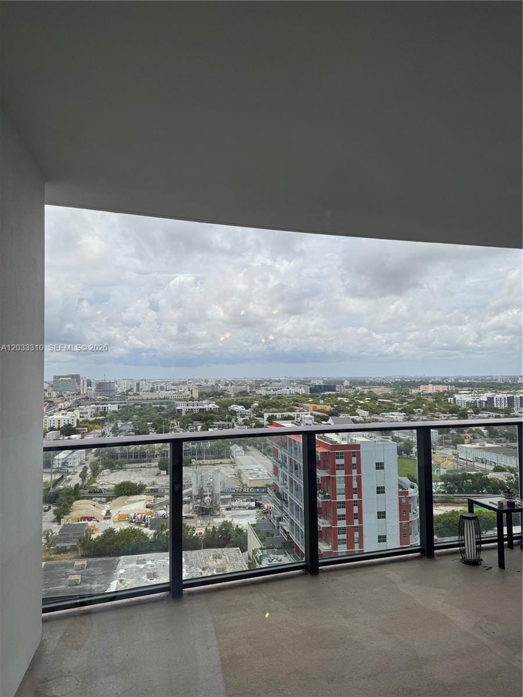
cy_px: 348
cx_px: 262
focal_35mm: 24
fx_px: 483
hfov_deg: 56.8
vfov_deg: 71.6
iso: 80
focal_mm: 6.76
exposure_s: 1/1366
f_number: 1.78
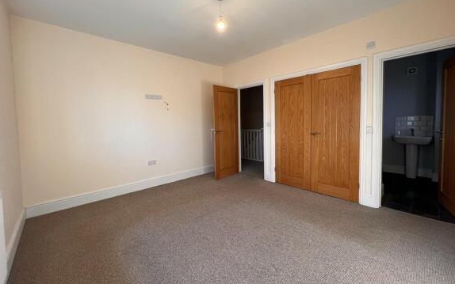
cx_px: 227
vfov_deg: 78.5
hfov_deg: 105.3
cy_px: 130
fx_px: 174
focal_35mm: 14
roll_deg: +1.4
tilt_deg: -1.5
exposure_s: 1/100
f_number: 1.8
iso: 200
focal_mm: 1.57
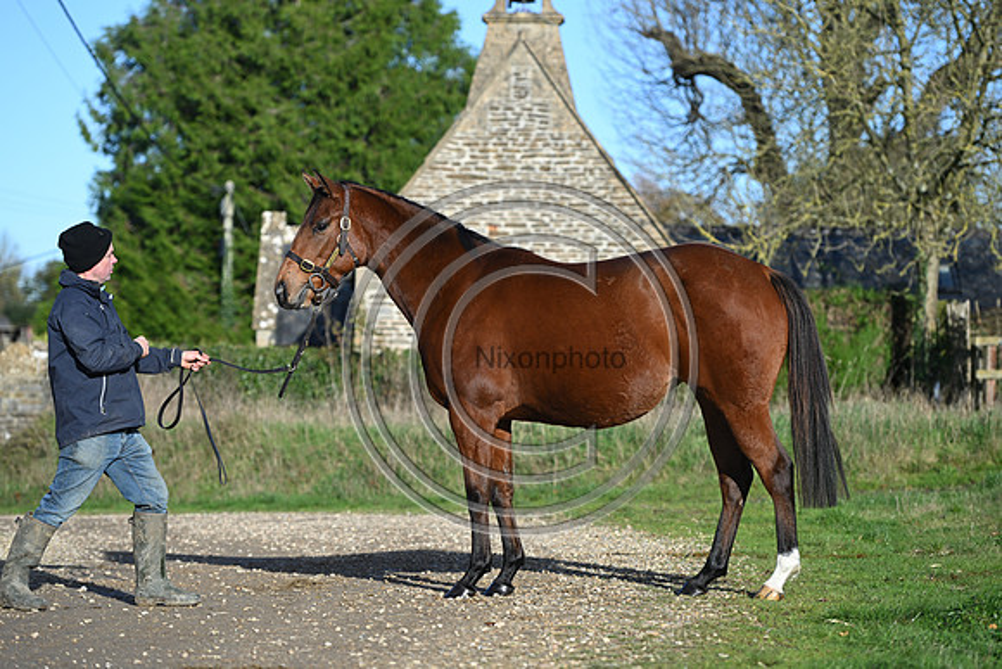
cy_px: 334
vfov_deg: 11.8
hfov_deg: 17.6
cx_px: 501
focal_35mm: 116
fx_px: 3229
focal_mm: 116
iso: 140
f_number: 3.5
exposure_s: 1/1250
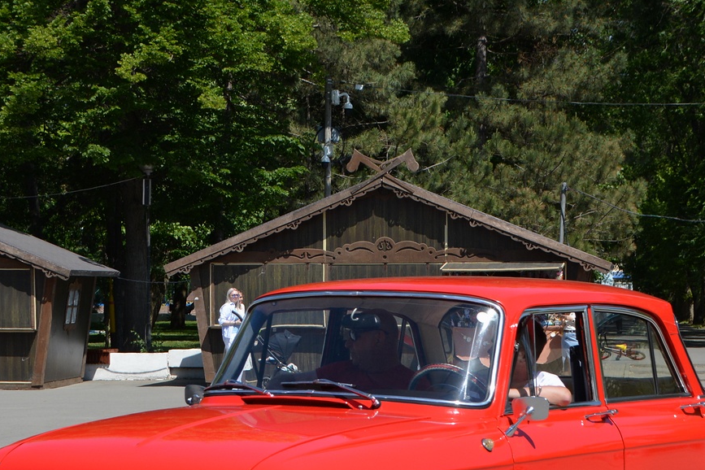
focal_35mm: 83
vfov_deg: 16.3
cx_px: 360
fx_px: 1625
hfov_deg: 24.5
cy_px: 374
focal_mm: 32
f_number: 6.3
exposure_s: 1/1600
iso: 400
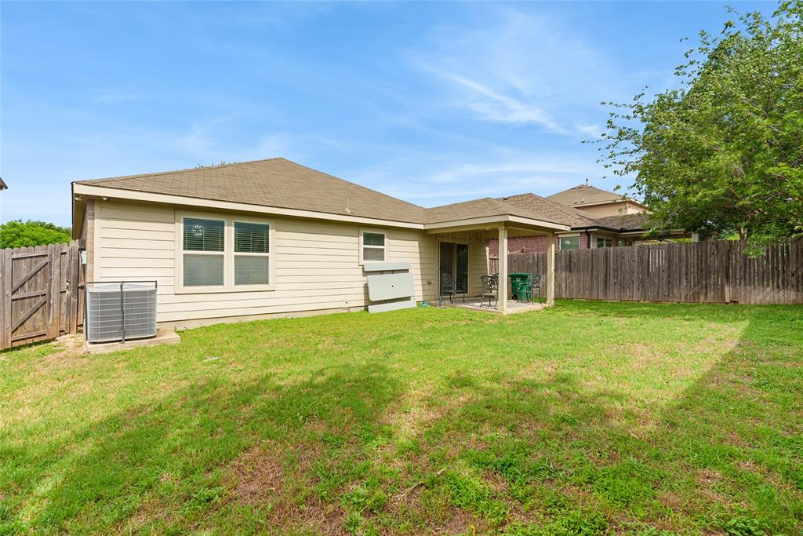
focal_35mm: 16
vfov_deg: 73.8
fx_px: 357
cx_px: 402
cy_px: 268
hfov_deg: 96.7
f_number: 7.1
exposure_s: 1/30
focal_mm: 16
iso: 125
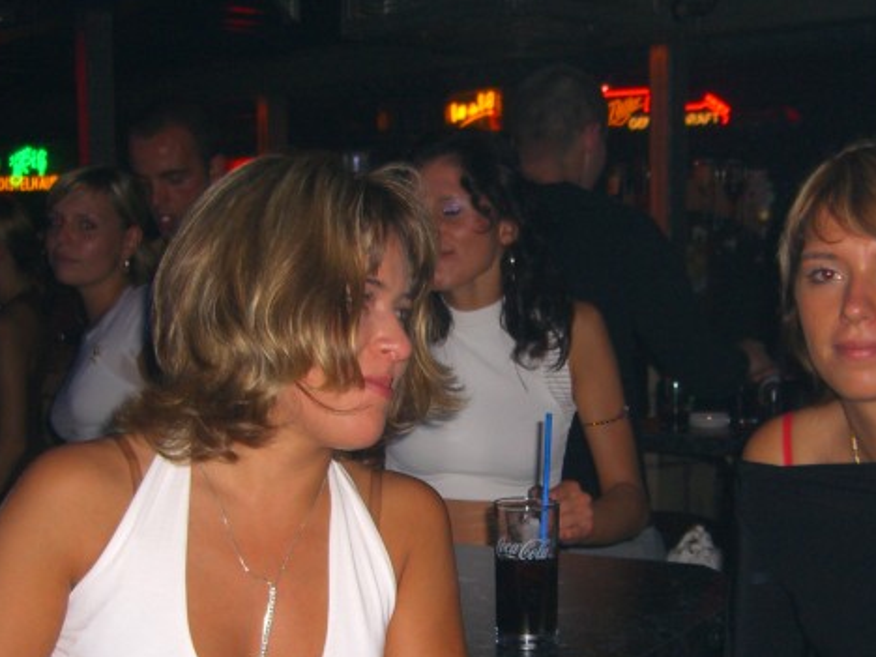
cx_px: 504
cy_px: 487
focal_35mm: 65
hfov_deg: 29.8
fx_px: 1645
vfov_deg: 22.4
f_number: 2.8
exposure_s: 1/60
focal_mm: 7.9
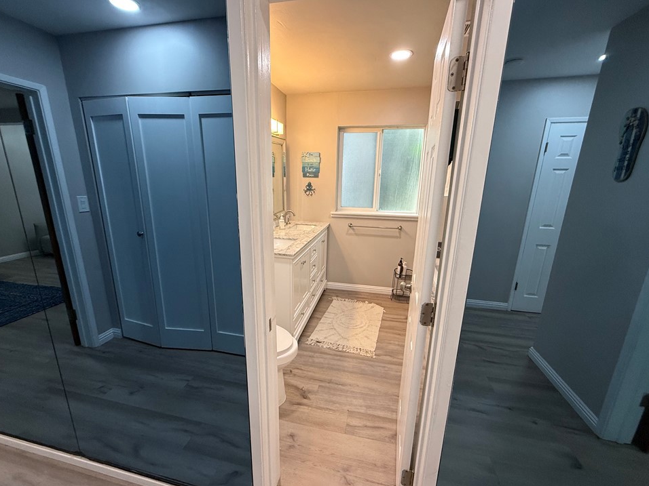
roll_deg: -1.5
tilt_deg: -13.8
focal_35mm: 15
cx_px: 320
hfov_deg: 98.2
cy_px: 249
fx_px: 281
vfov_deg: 81.7
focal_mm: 2.22
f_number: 2.2
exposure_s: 1/120
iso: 200
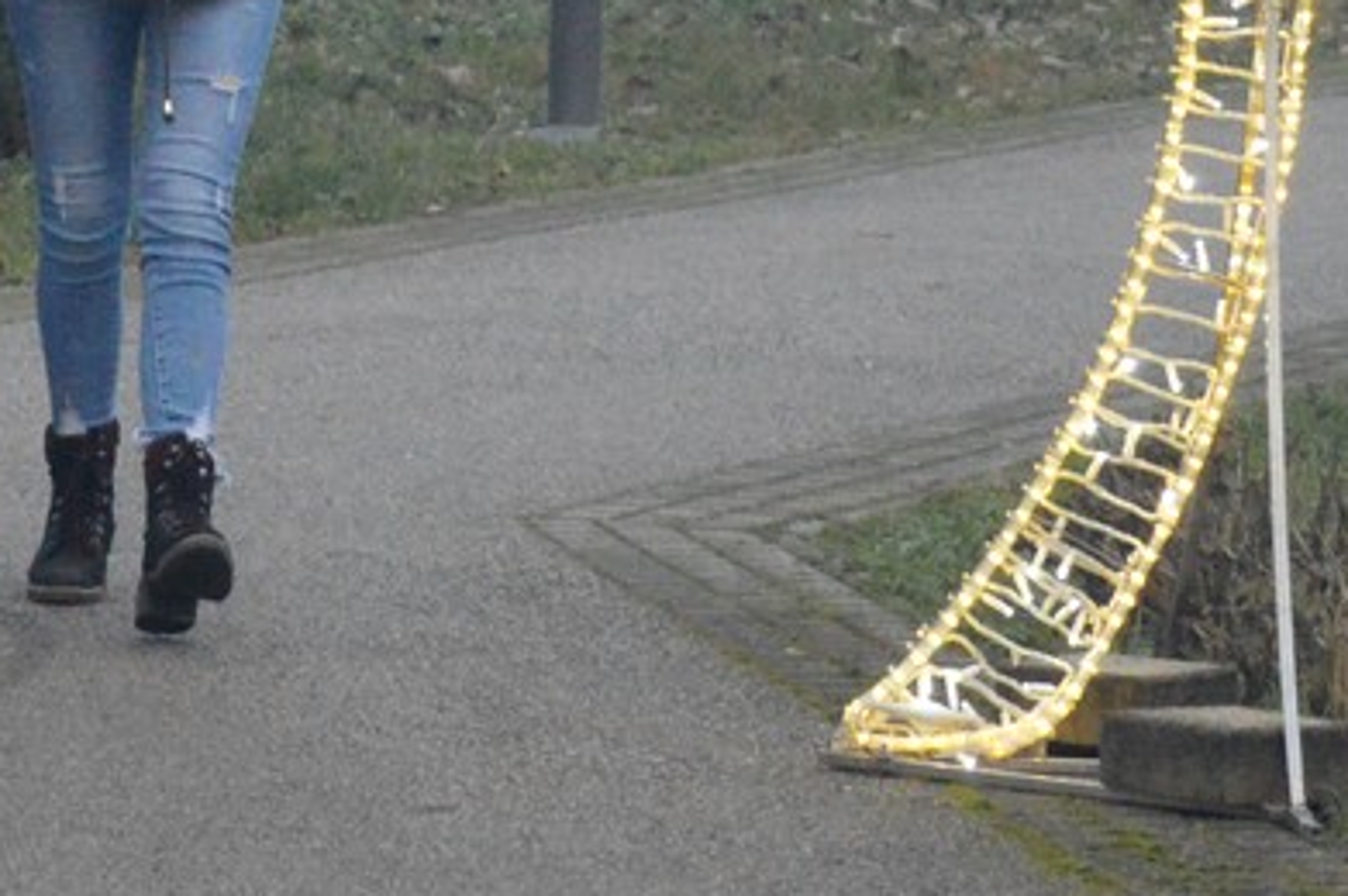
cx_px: 259
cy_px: -489
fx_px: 12835
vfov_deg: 4.0
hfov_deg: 6.0
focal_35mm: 343
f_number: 5.6
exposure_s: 1/400
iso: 3200
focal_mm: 55
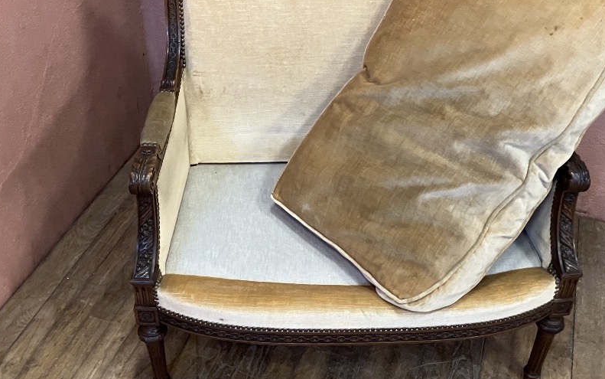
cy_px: 152
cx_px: 327
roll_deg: -3.8
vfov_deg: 28.6
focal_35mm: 45
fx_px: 742
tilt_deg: -35.3
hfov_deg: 44.3
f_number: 1.8
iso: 320
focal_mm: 3.99
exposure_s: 1/59
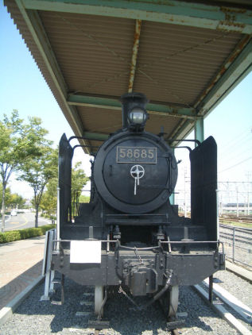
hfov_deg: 40.7
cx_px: 126
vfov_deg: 52.6
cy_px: 168
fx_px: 339
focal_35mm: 35
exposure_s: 1/500
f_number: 2.6
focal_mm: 5.8
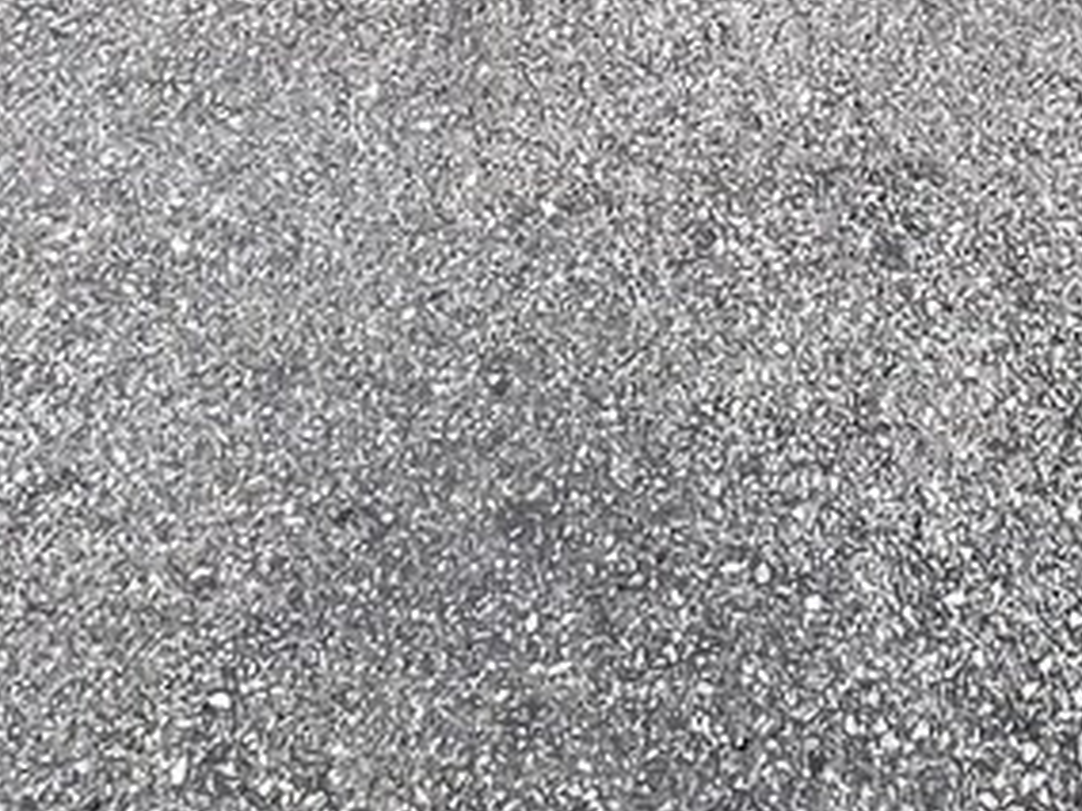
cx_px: 1116
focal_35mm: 66
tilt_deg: -17.5
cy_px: -1116
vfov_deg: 14.6
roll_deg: -3.6
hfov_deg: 27.5
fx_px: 2063
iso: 80
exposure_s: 1/99
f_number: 1.8
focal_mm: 1.57
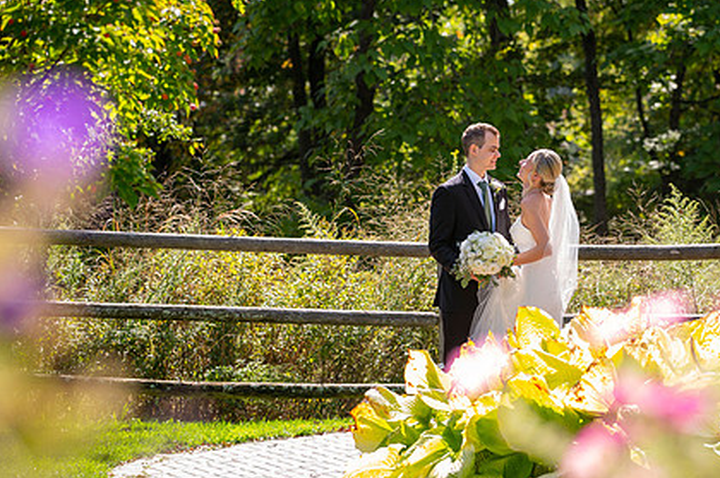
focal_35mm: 165
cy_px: 238
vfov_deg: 8.3
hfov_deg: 12.4
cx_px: 483
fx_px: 3296
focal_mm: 116
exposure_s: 1/200
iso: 50
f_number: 4
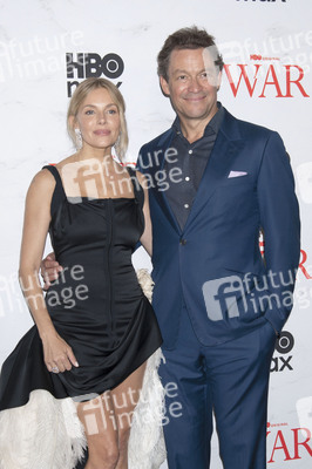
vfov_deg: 41.1
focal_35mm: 48
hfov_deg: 28.0
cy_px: 234
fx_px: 625
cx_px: 156
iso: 640
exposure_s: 1/200
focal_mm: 48
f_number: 5.6
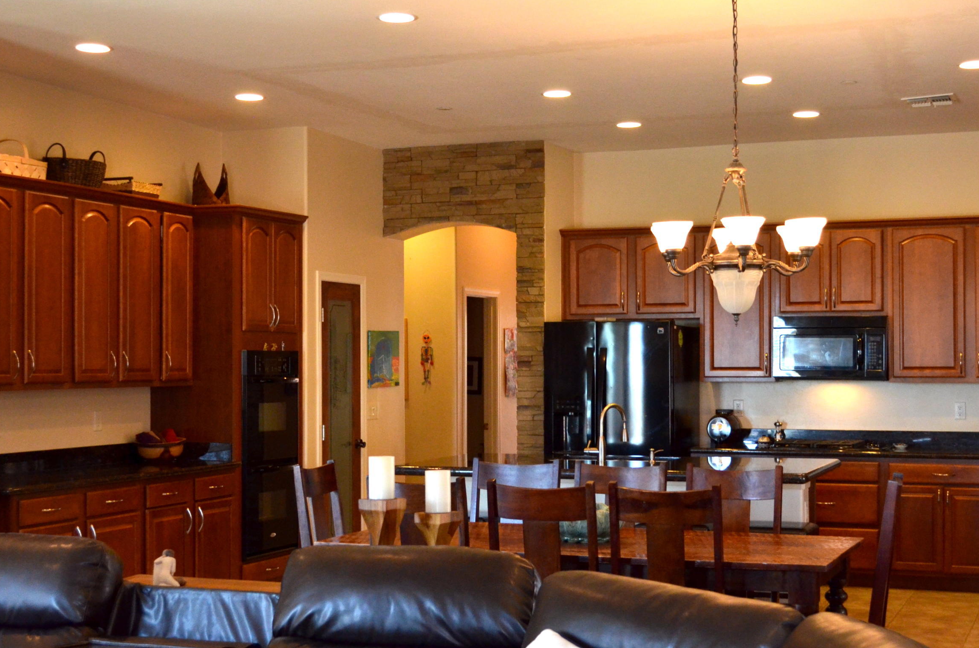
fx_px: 1537
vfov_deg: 23.8
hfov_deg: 35.3
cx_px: 496
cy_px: 345
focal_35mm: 57
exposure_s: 1/100
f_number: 4.5
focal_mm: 29
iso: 1000
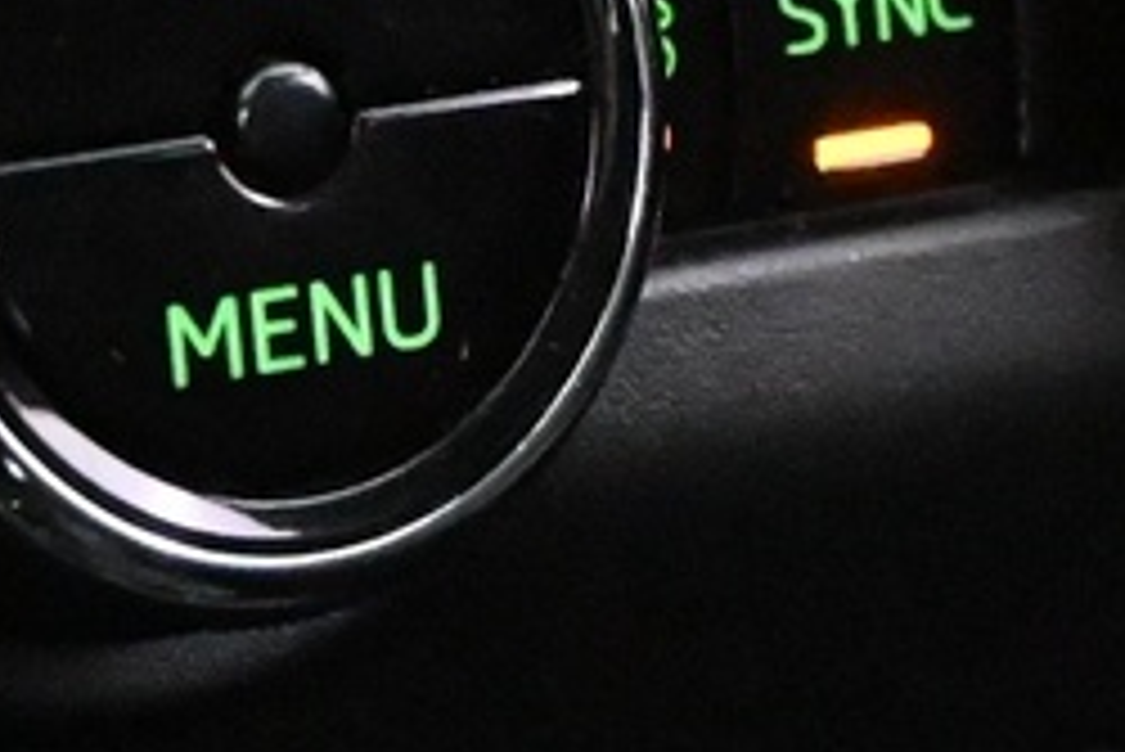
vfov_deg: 6.7
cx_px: -441
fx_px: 6386
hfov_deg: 9.8
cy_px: -59
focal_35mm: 204
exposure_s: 1/50
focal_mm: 21
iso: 12800
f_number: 4
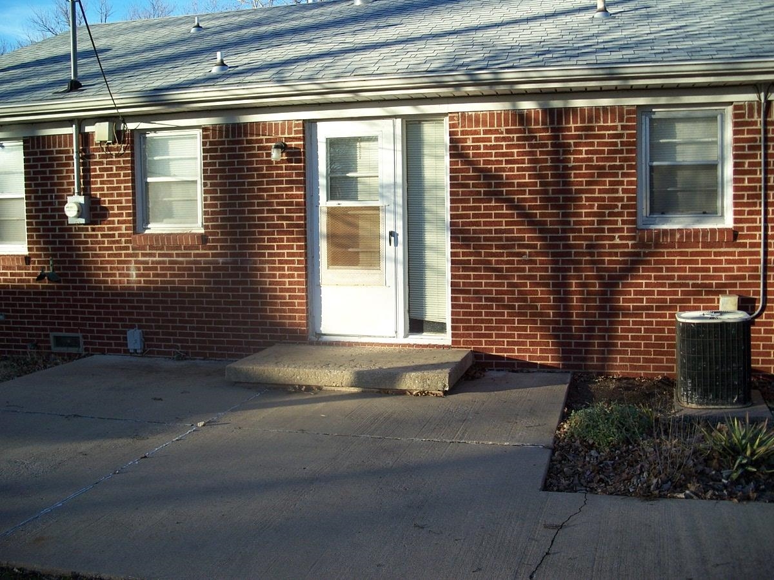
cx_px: 387
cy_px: 290
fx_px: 827
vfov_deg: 38.7
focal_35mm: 37
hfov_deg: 50.1
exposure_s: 1/320
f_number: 2.8
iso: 64
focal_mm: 7.8
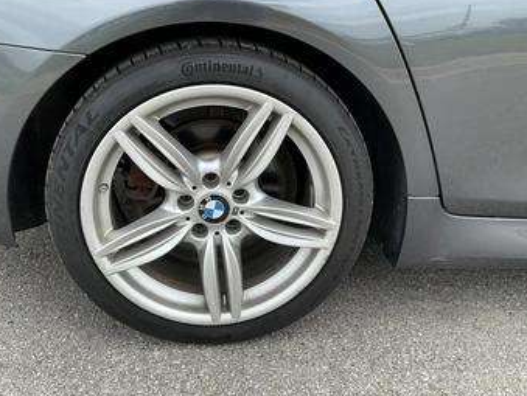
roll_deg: +0.5
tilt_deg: -21.4
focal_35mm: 33
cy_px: 188
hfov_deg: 55.2
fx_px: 503
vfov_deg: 43.0
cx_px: 241
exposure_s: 1/450
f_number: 1.8
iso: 25
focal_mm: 3
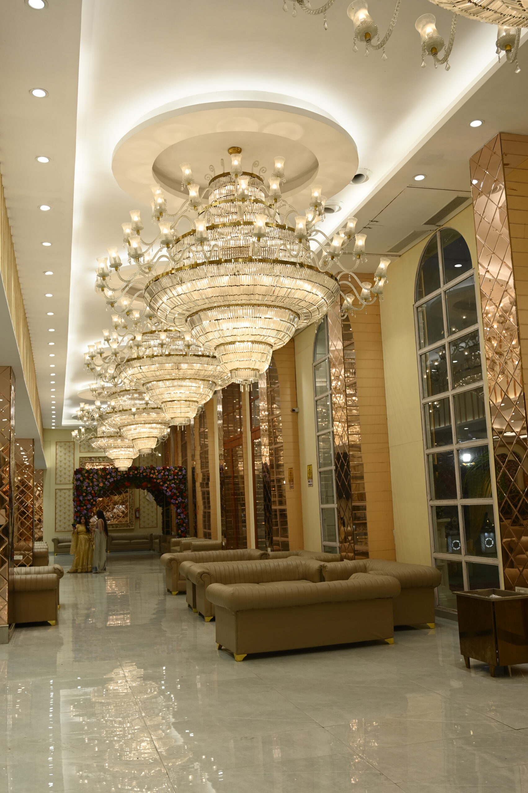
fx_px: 727
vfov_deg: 57.3
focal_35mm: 33
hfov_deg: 39.9
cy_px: 396
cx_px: 264
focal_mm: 33
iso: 320
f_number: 6.3
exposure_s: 1/100
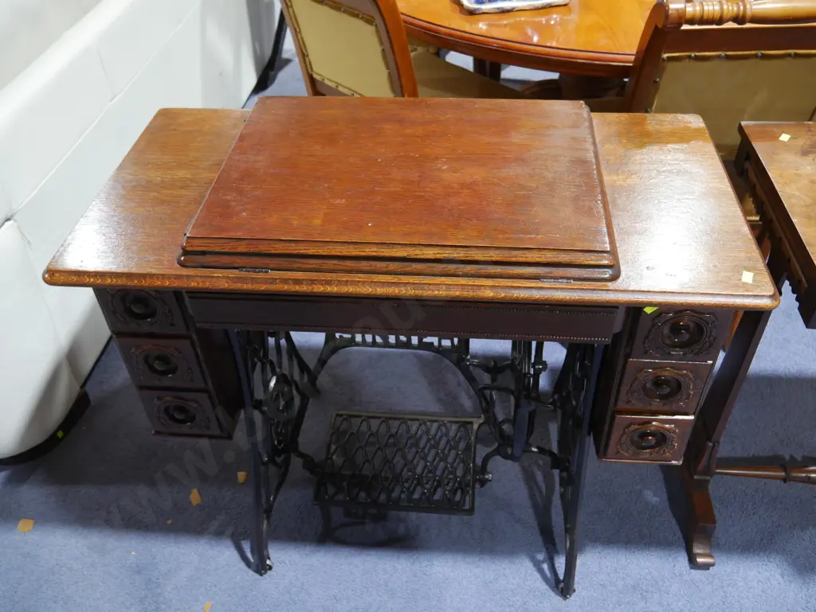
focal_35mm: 30
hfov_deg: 59.9
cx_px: 408
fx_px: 708
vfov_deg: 46.8
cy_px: 306
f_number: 3.6
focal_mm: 15
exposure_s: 1/60
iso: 1000
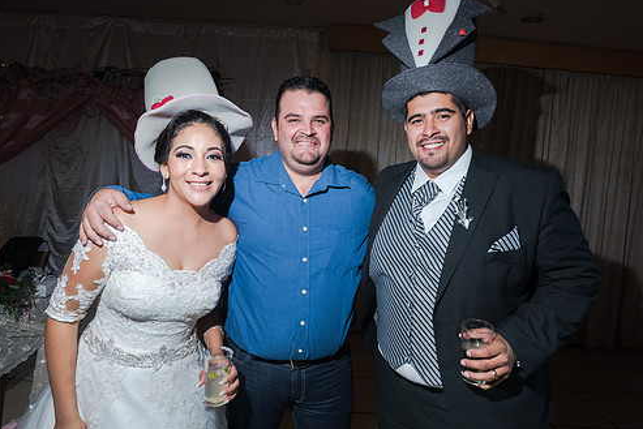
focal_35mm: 20
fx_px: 357
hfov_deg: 83.9
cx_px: 312
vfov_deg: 61.9
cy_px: 205
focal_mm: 17
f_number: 3.5
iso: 1600
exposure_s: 1/100
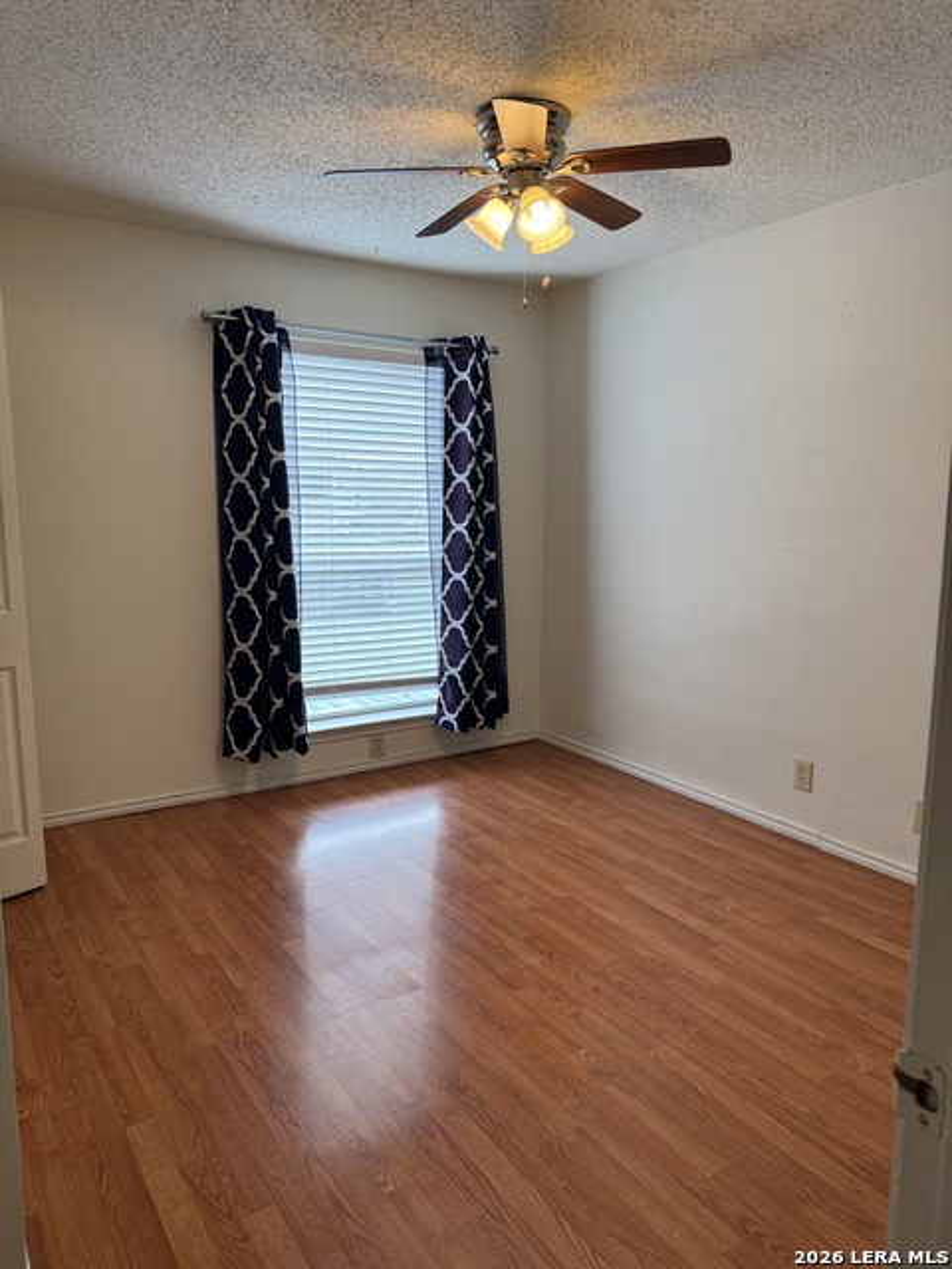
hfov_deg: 56.8
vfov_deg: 71.6
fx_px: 880
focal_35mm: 24
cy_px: 634
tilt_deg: -8.5
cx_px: 476
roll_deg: +0.1
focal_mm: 6.76
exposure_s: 1/120
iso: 160
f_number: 1.78
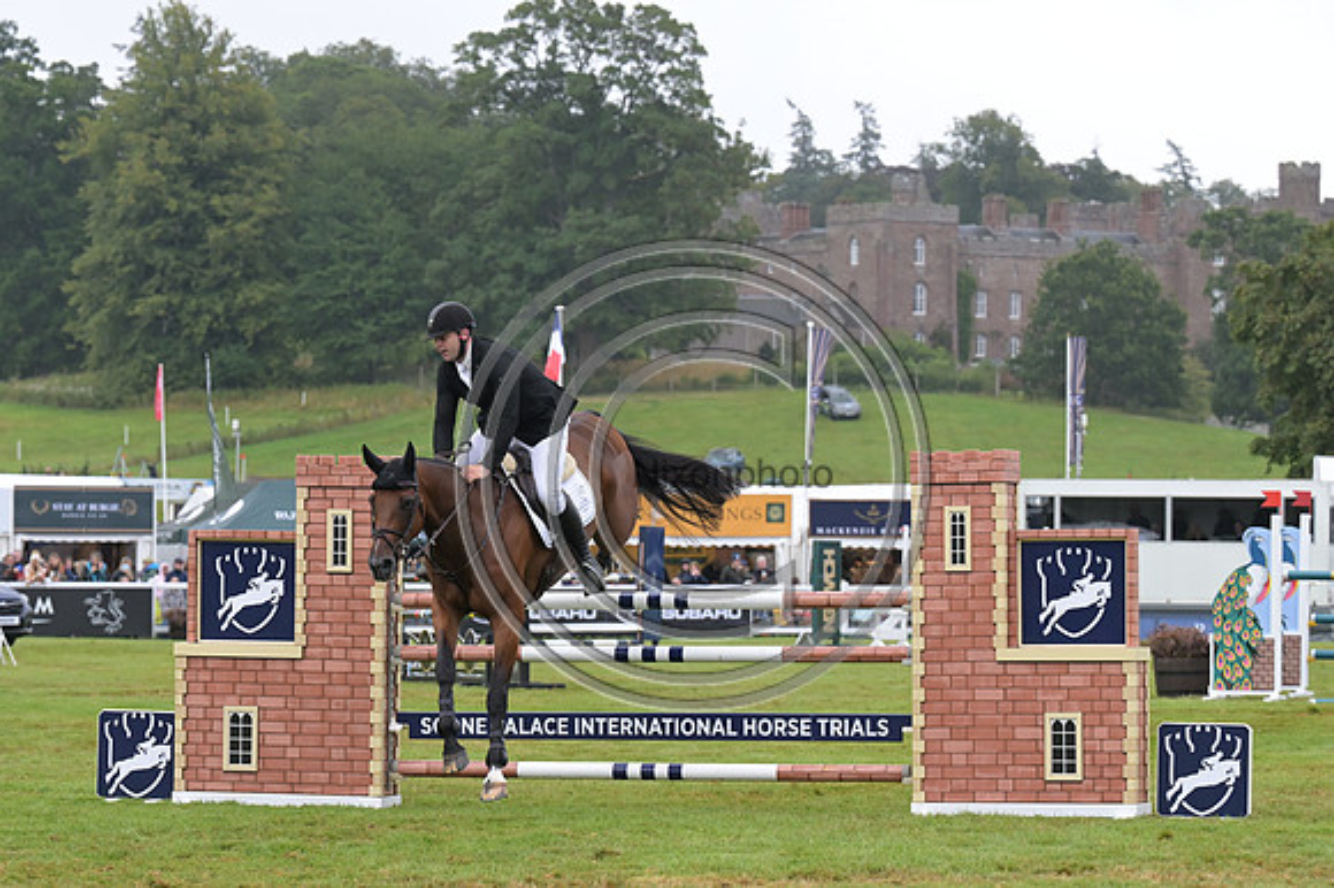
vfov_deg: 9.5
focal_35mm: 145
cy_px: 444
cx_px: 667
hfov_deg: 14.2
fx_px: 5370
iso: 900
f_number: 4
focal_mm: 97
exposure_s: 1/1250
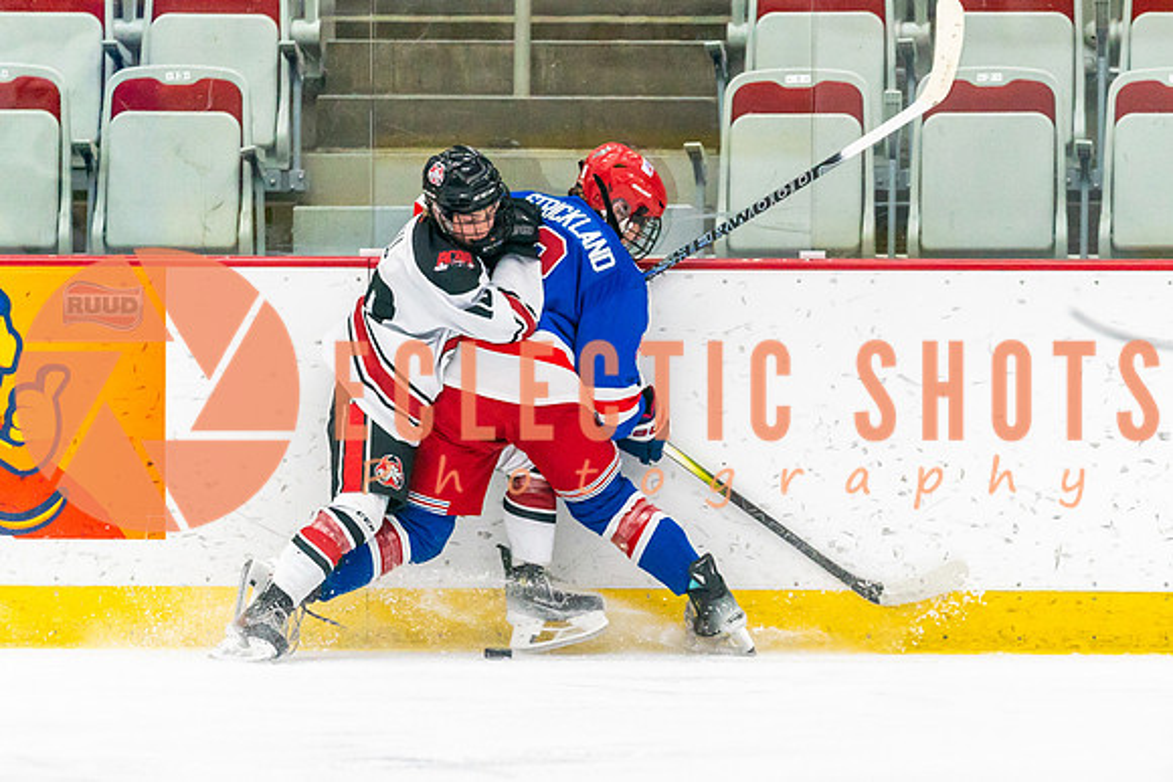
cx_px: 677
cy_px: 452
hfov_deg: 6.2
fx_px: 10903
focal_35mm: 335
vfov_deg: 4.1
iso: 3200
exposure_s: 1/1000
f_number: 2.8
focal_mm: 200
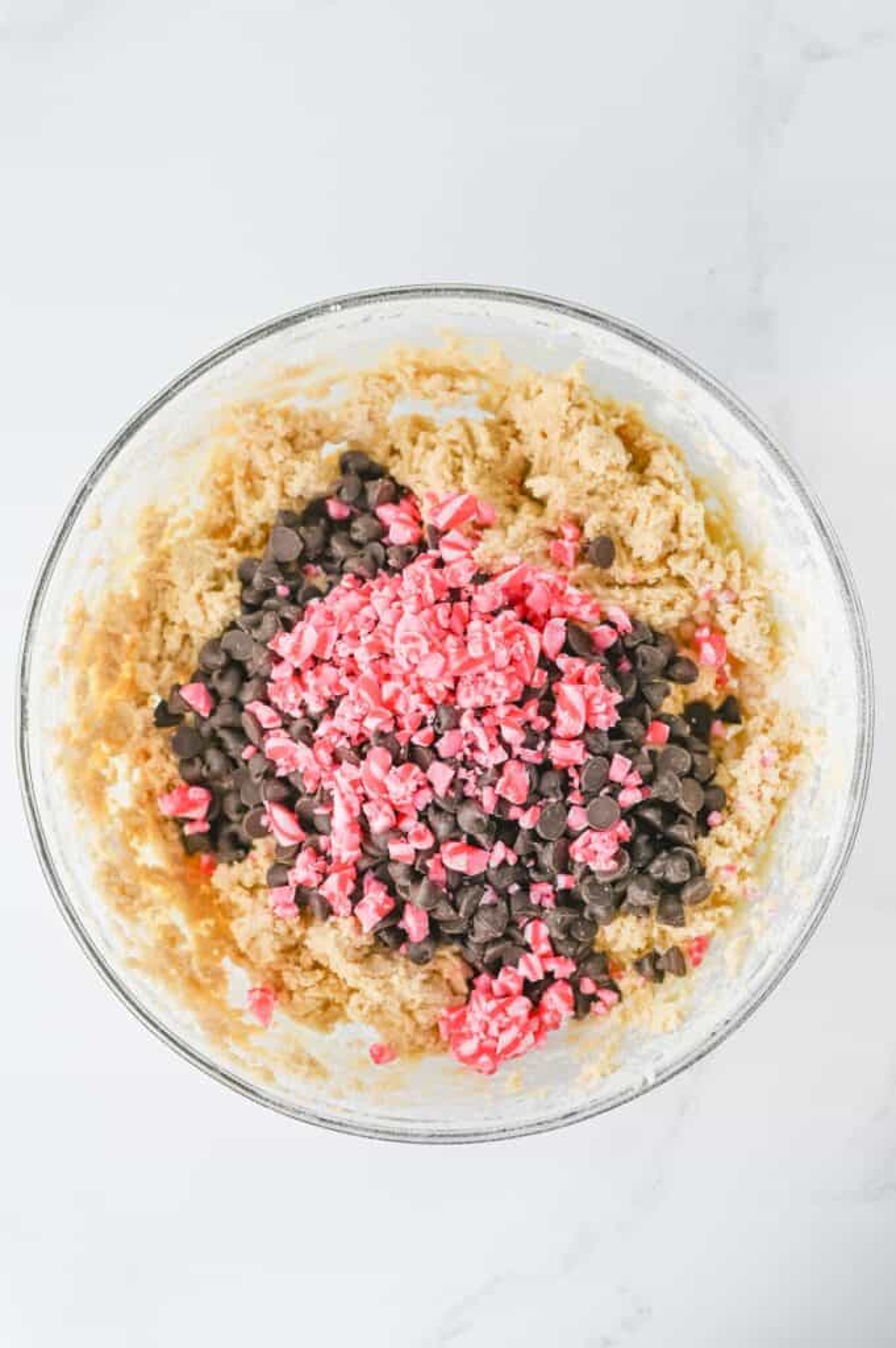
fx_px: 1870
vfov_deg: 39.6
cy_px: 674
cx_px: 448
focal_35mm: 50
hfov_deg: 26.9
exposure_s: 1/100
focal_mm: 50
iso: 140
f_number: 4.5
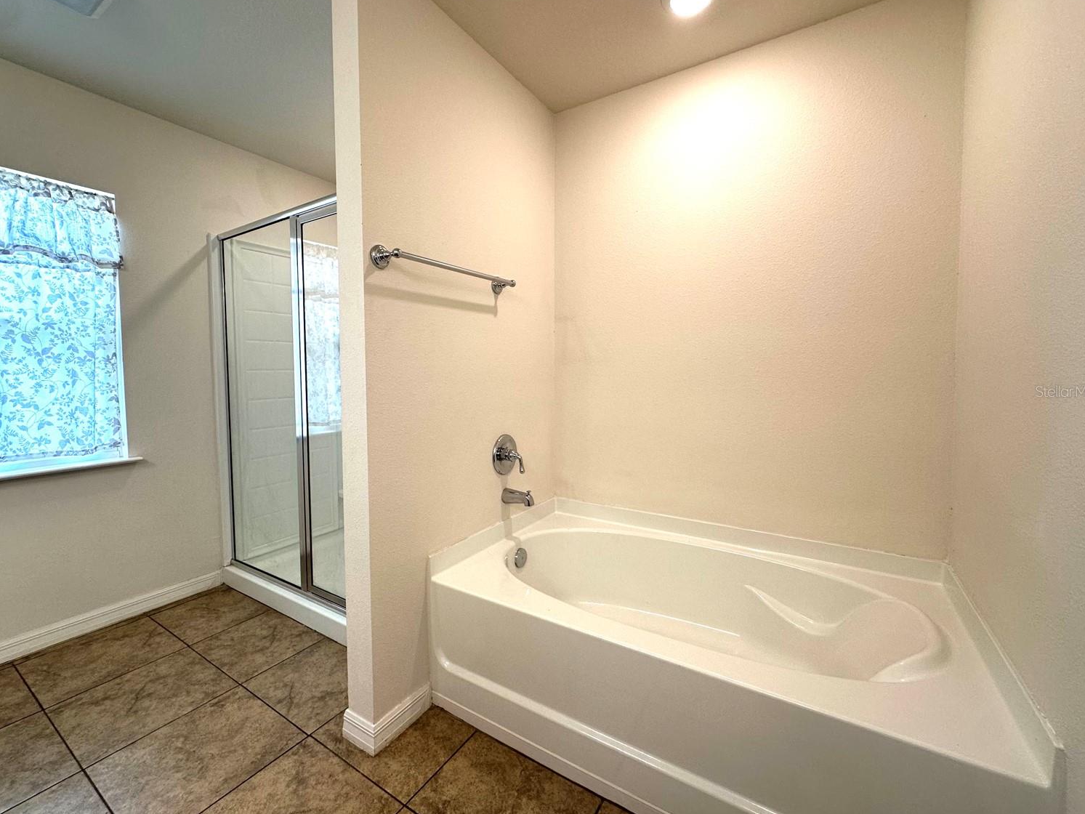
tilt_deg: -2.2
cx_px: 523
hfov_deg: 98.1
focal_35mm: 15
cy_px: 391
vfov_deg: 81.7
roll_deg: +0.0
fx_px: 470
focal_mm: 2.22
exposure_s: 1/120
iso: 100
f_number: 2.2
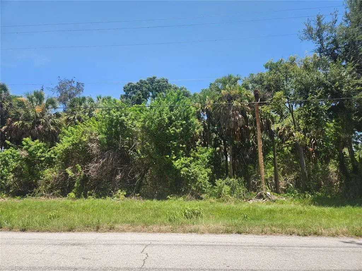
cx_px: 181
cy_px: 136
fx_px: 241
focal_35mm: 23
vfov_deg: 58.9
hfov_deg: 73.9
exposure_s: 1/976
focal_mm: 5.4
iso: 20
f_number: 1.8
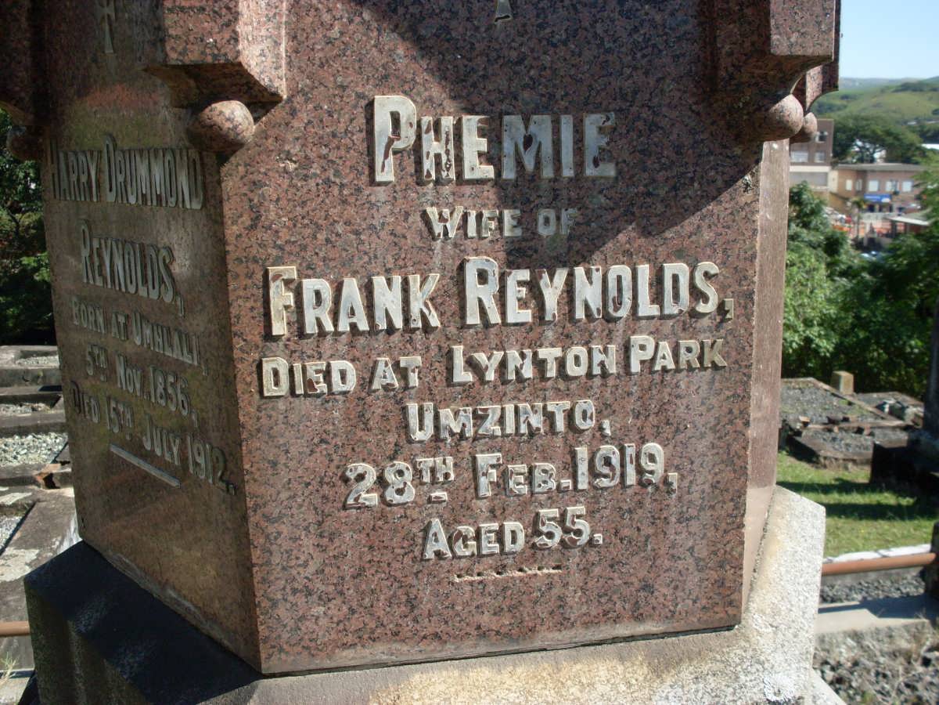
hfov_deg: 49.0
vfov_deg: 37.7
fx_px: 1031
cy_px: 352
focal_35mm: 38
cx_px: 470
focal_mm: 6.3
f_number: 8.4
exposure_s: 1/125
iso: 80
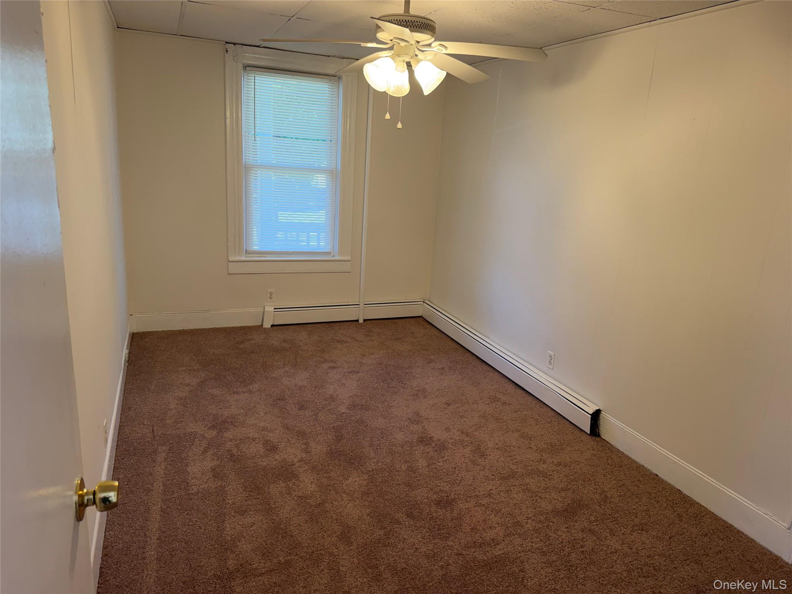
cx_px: 396
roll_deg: -3.7
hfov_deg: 71.6
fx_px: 549
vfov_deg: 56.8
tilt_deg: -13.8
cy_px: 297
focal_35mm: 24
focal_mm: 6.76
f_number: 1.78
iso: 160
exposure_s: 1/120
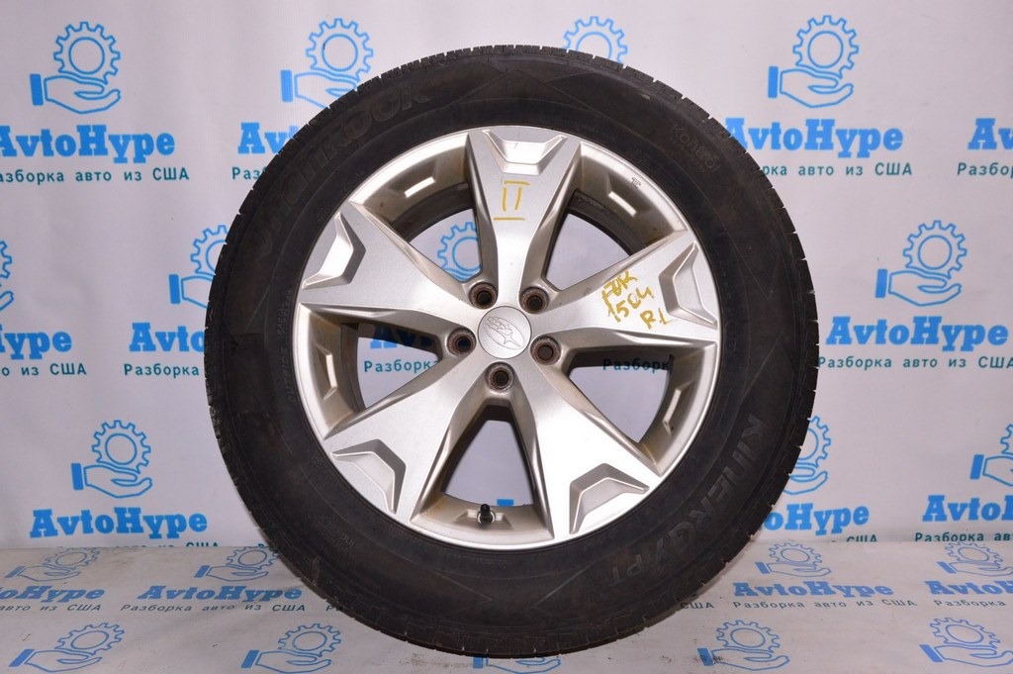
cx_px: 506
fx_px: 759
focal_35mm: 27
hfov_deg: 67.4
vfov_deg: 47.9
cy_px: 337
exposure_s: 1/160
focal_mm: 18
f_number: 8
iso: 1600
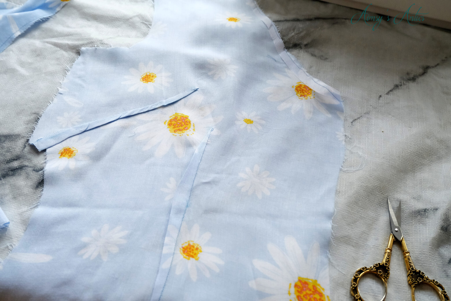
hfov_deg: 54.4
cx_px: 226
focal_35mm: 35
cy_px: 150
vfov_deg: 37.8
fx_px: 438
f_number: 5.6
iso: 5000
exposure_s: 1/800
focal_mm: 23.5
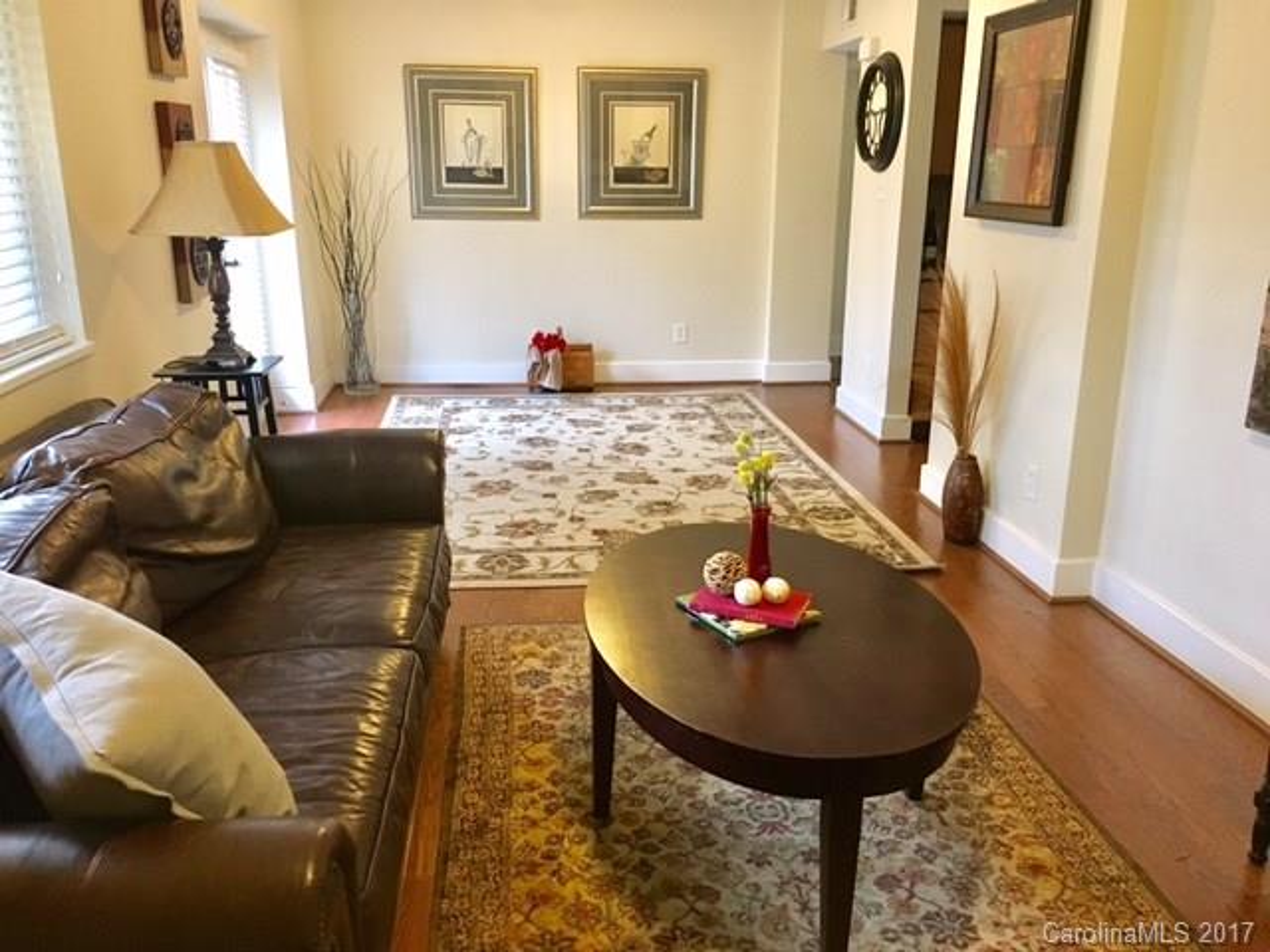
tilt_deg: -16.2
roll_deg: -0.1
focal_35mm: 29
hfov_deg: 61.7
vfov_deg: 48.2
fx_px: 1064
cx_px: 635
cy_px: 476
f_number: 2.2
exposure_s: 1/30
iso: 160
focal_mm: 4.15
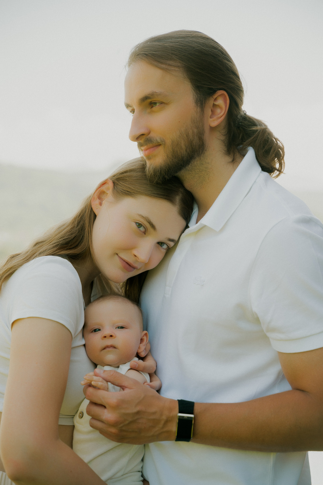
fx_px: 1009
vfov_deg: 27.0
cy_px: 242
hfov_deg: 18.2
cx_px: 162
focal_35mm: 75
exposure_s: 1/250
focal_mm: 75
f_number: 4
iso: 125
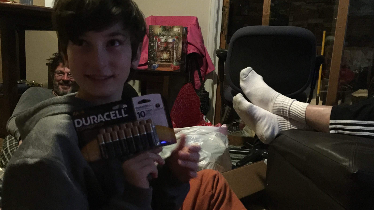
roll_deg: -3.0
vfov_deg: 31.7
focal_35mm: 37
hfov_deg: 53.9
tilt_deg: -10.0
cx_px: 165
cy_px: 141
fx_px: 367
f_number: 2.2
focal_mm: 4.15
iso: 250
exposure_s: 1/4
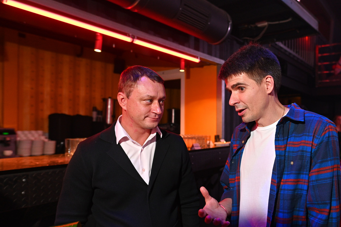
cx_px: 228
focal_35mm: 28
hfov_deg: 63.8
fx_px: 265
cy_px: 125
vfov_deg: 46.3
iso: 1000
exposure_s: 1/160
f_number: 2.8
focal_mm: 20
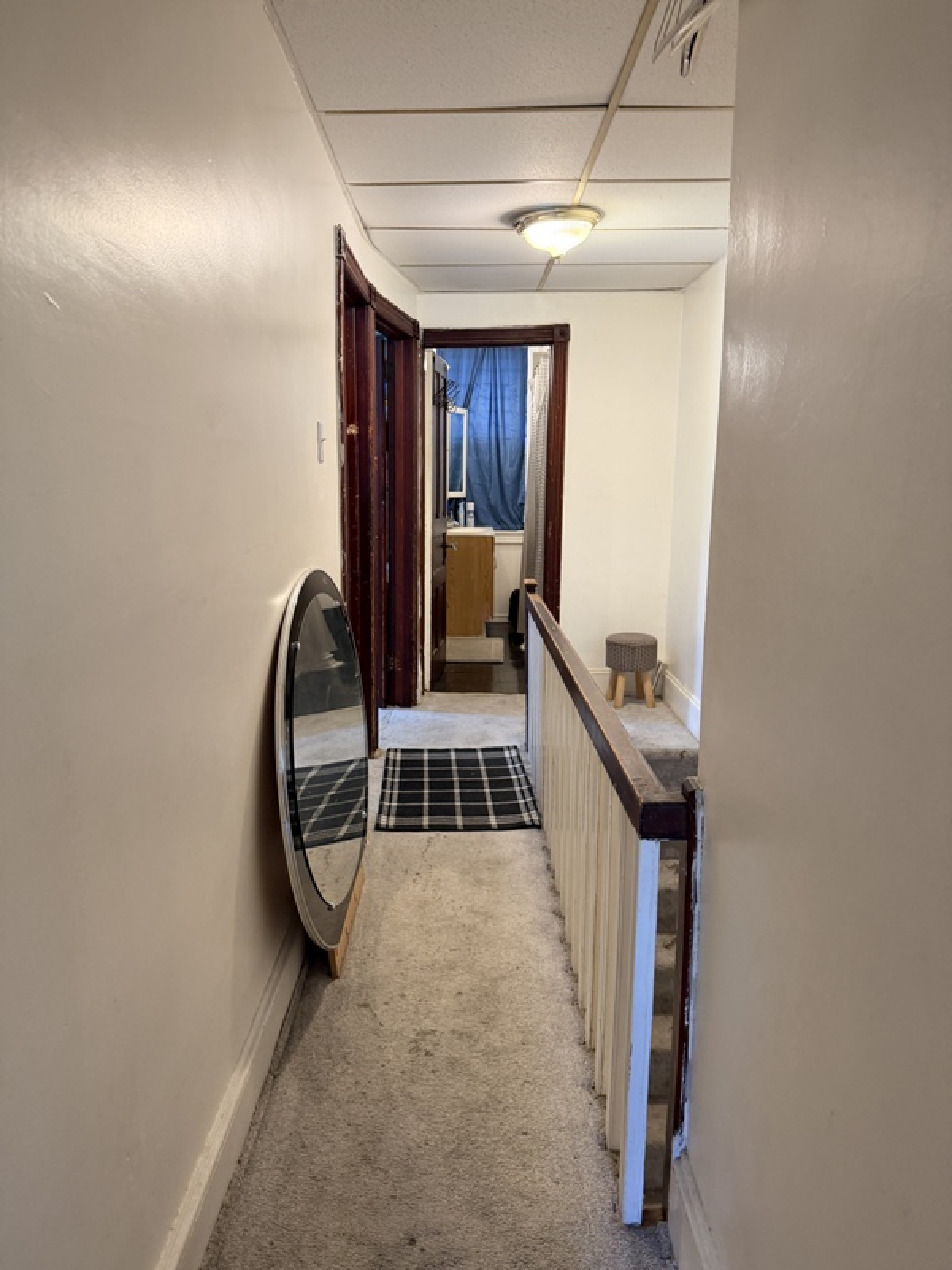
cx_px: 476
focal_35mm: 24
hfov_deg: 56.8
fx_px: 880
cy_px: 635
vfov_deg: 71.6
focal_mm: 6.76
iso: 250
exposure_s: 1/60
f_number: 1.78
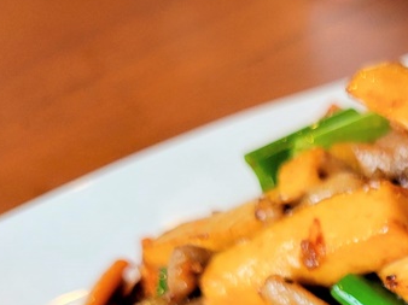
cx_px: 511
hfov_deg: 22.9
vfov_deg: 17.7
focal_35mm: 77
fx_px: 907
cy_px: 415
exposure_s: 1/120
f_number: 1.8
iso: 160
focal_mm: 5.4
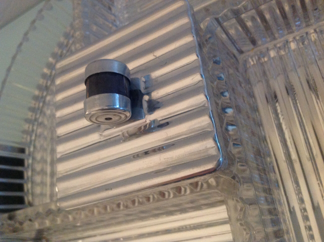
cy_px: 121
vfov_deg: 40.6
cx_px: 162
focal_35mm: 35
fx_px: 327
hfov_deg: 52.7
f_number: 2.4
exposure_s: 1/15
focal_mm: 4.28
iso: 320
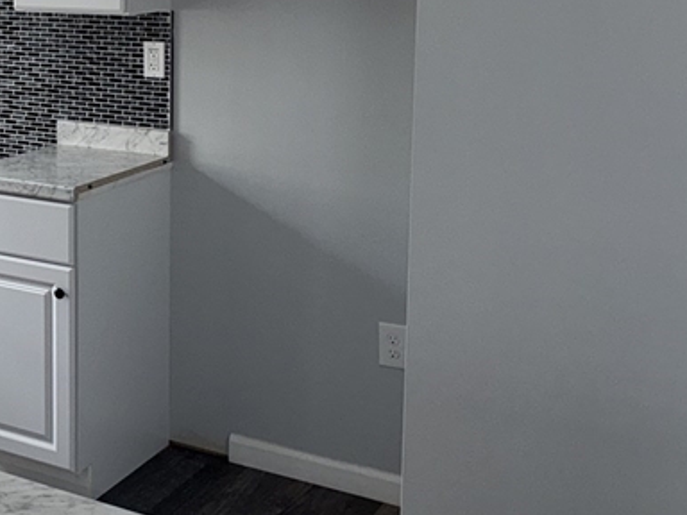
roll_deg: +0.1
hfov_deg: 26.7
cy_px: 30
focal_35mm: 64
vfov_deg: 22.3
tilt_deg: -5.1
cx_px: -145
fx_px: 1270
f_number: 1.78
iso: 80
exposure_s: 1/121
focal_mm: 6.76
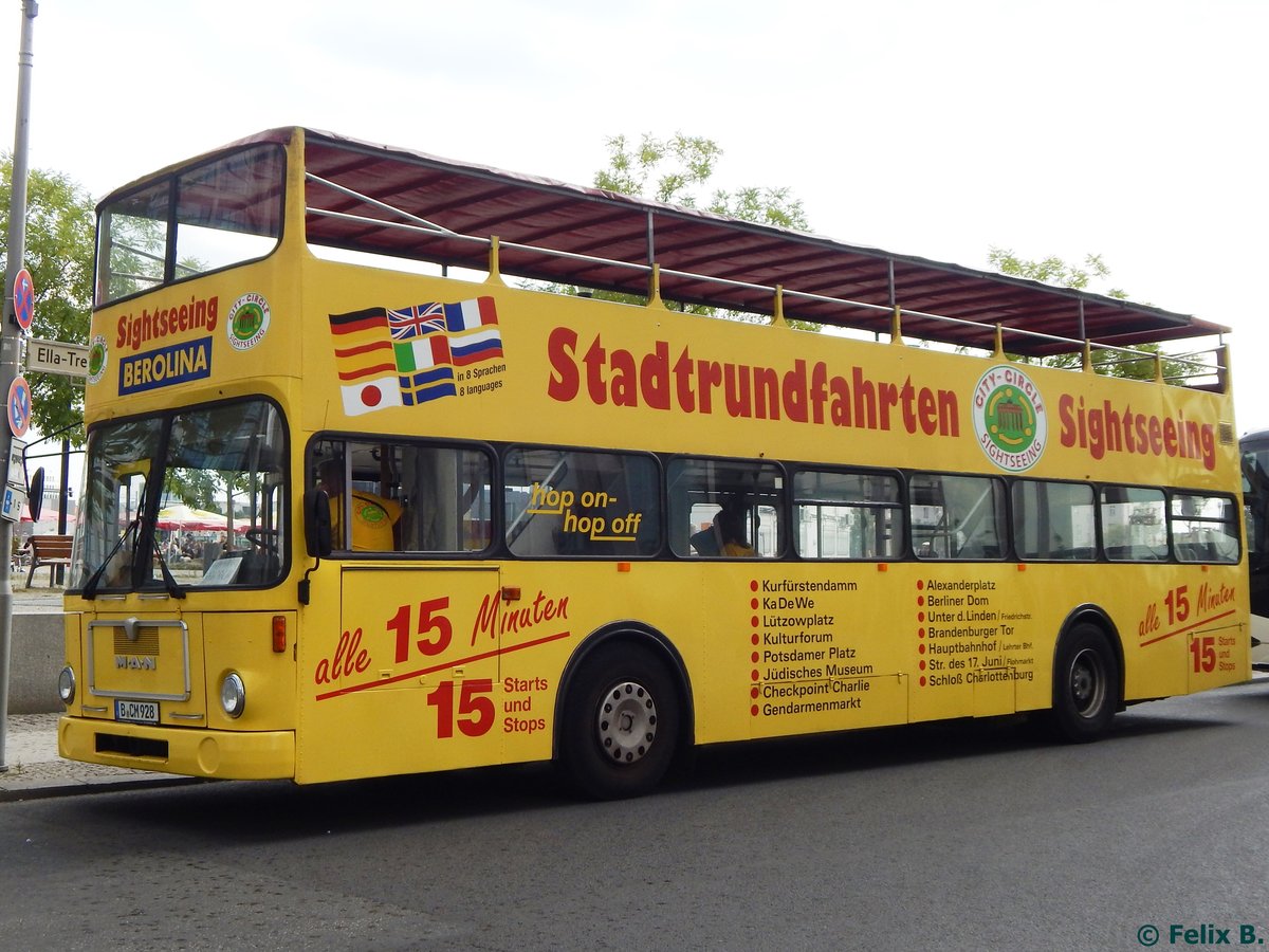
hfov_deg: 49.0
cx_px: 634
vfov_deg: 37.7
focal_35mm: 38
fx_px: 1393
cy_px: 476
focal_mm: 6.8
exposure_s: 1/640
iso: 125
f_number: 3.4
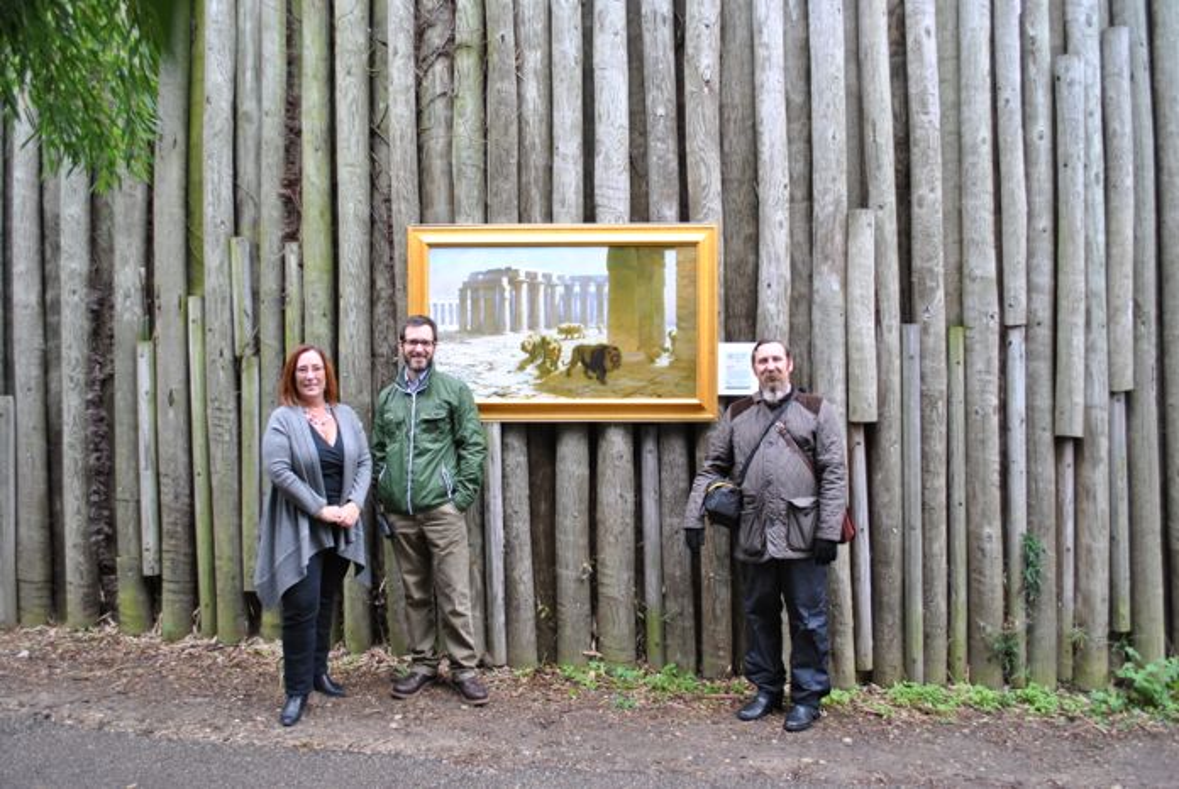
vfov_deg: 43.7
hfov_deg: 61.9
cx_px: 590
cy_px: 394
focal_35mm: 30
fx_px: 984
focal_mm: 20
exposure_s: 1/60
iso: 200
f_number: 4
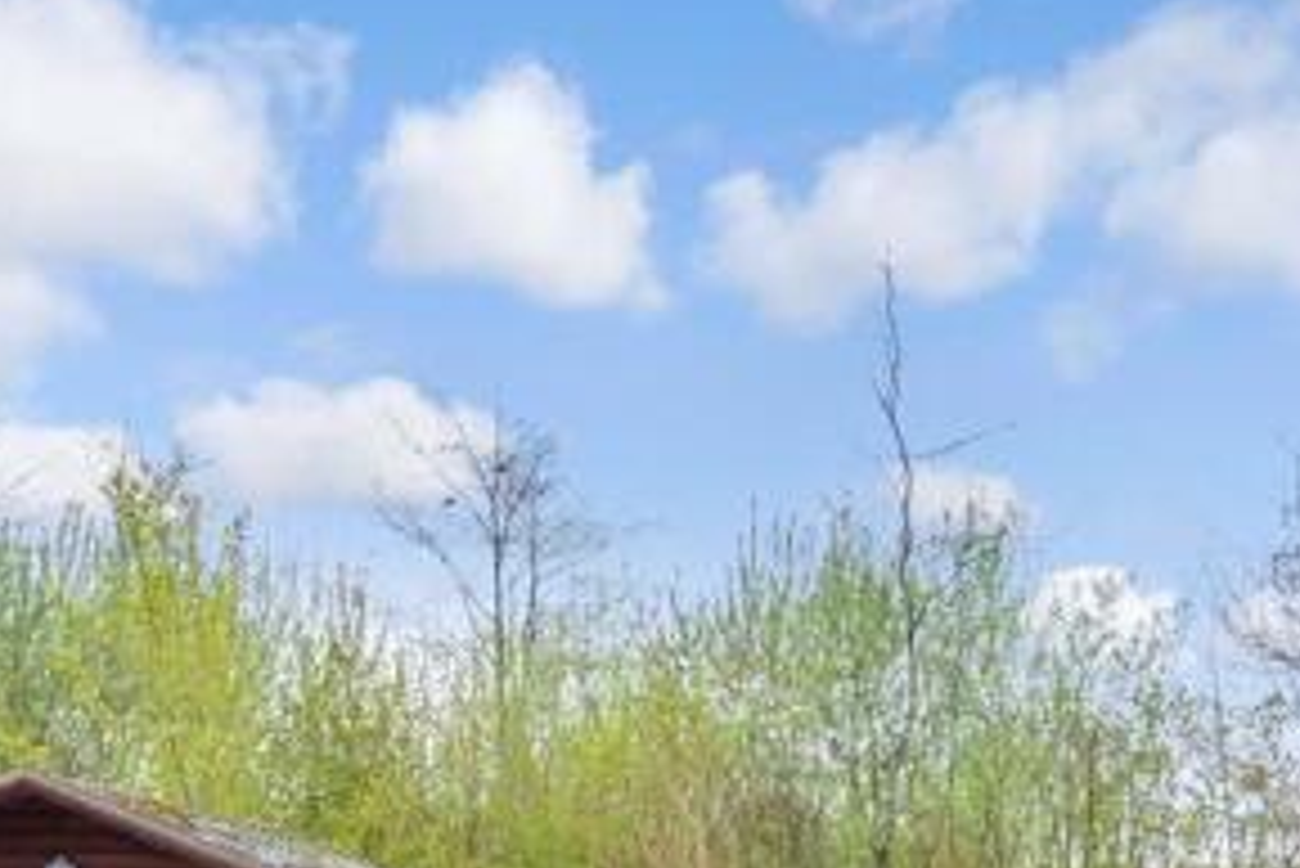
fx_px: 1228
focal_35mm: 34
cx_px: 729
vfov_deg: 34.2
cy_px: 933
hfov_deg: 55.6
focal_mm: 10
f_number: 6.3
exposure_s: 1/160
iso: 320
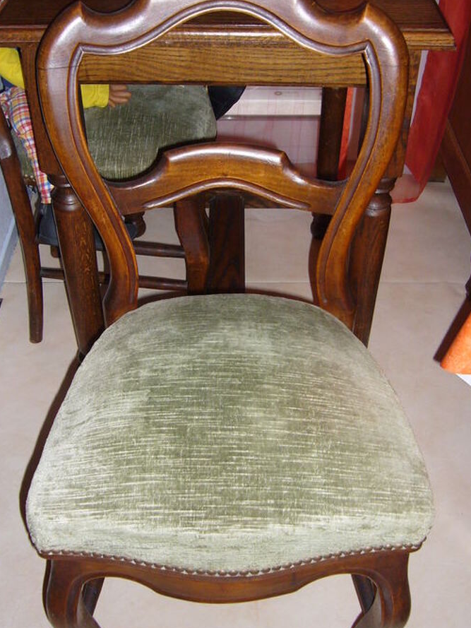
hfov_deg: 34.4
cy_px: 283
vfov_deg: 44.7
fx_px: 762
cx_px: 236
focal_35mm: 42
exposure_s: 1/30
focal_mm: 4.6
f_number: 2.8
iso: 100
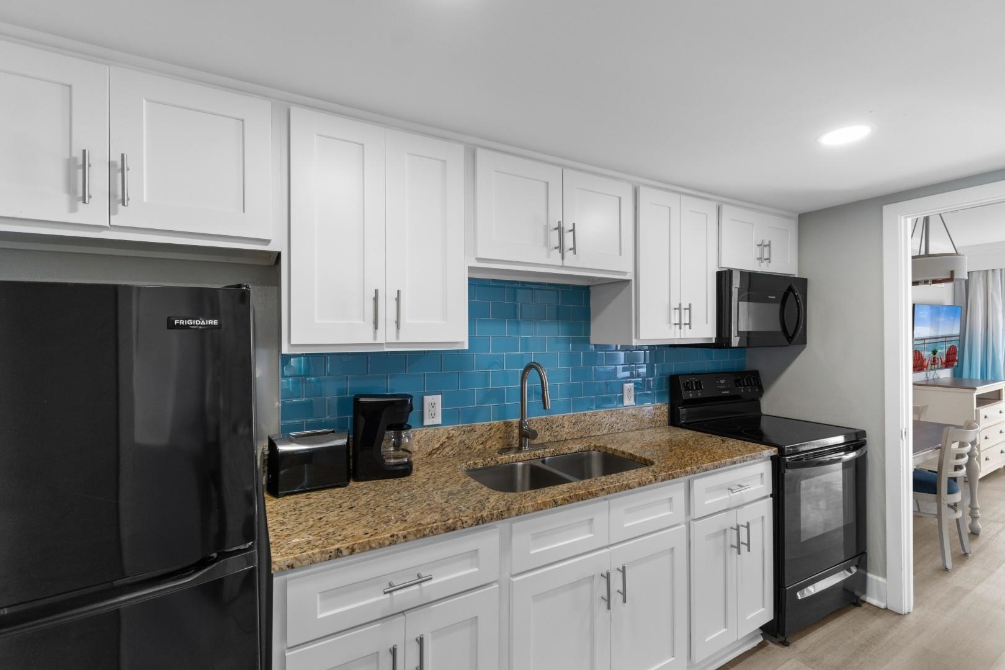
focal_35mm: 15
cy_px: 335
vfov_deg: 77.3
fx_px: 419
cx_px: 502
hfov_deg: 100.4
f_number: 4.5
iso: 100
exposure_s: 1/10
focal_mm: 10
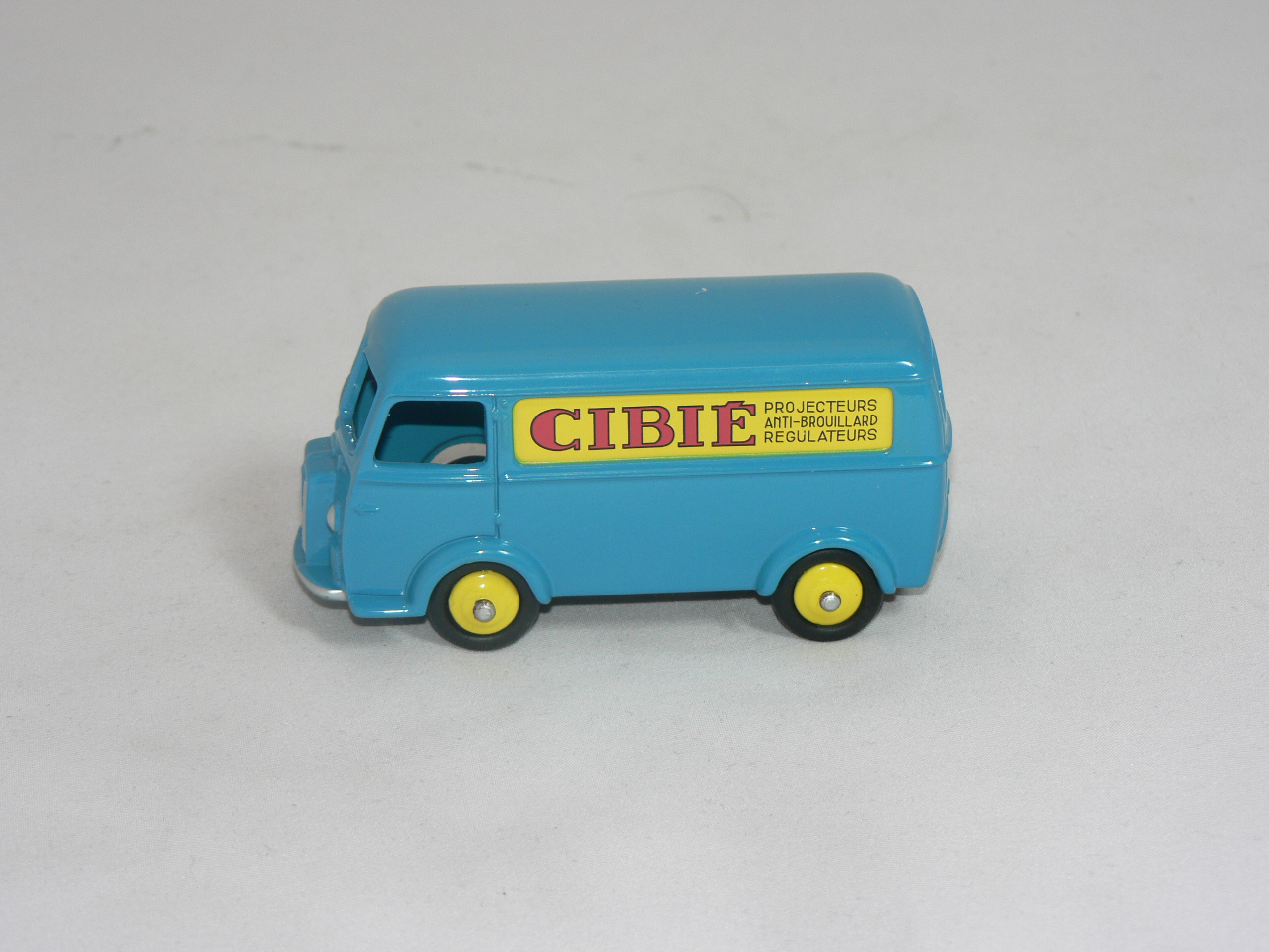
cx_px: 634
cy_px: 476
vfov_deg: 13.6
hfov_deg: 18.0
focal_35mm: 109
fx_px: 3996
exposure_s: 1/60
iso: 80
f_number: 3.2
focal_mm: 18.2
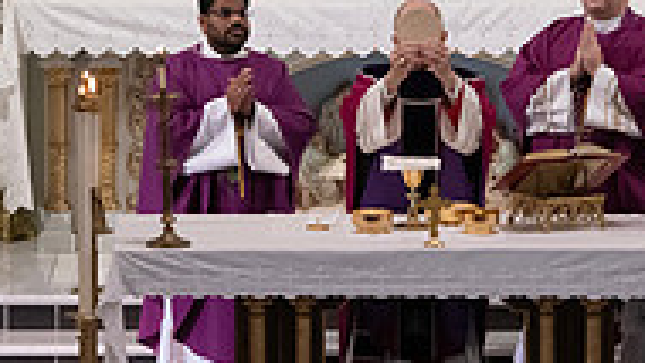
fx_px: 6364
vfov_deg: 3.3
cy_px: 103
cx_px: 404
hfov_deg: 5.8
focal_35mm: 372
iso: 4000
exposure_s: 1/100
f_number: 8
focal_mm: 116
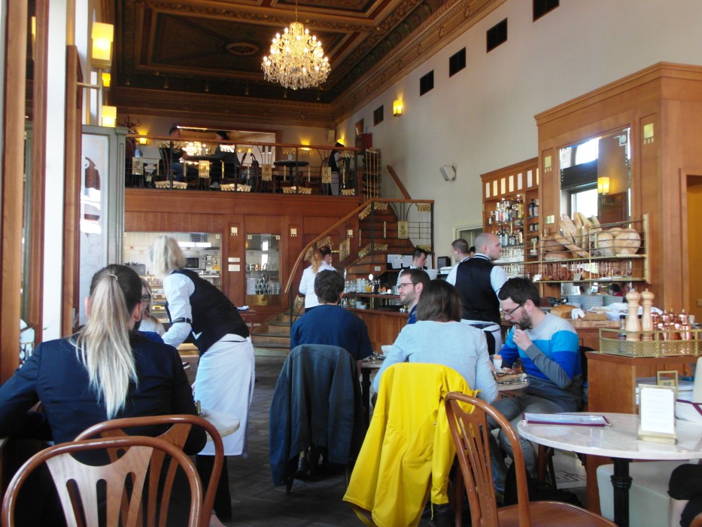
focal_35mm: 36
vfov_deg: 39.7
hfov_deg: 51.3
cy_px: 269
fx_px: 730
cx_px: 358
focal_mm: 6.2
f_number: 3
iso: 160
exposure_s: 1/45
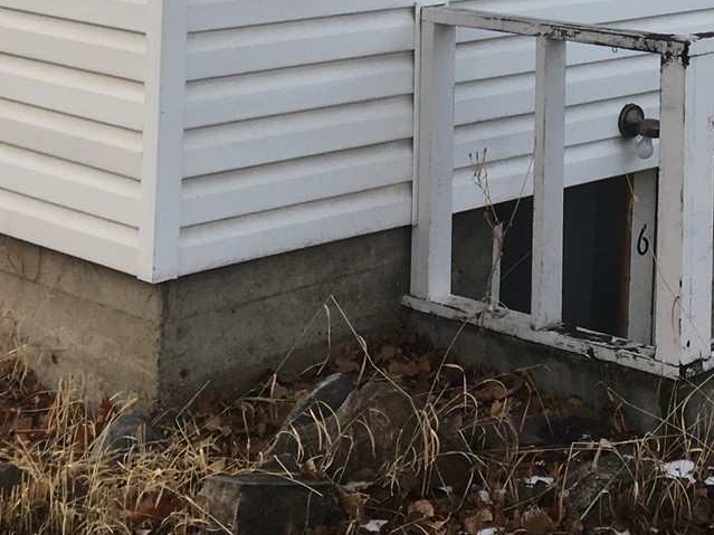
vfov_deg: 14.8
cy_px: -262
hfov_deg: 20.4
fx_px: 1918
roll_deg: -1.5
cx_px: 715
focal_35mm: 93
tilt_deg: -0.8
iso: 25
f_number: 2.2
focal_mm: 4.15
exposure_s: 1/458
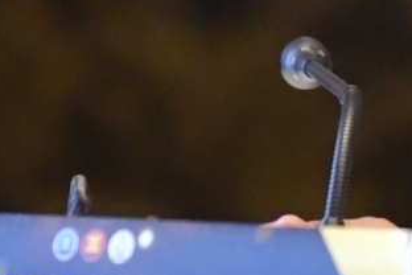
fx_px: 24821
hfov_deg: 1.0
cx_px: 808
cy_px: -309
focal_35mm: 2169
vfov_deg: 0.6
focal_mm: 200
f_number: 2.8
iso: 2000
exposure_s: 1/160
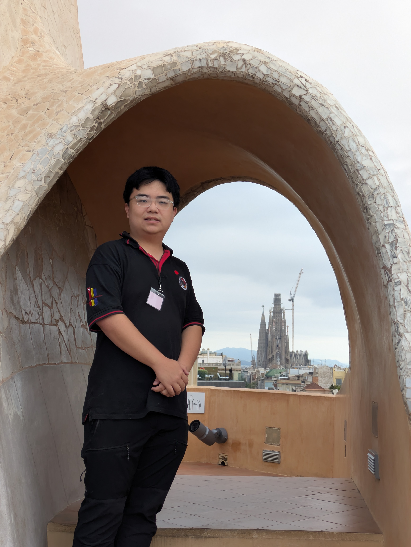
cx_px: 206
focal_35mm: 51
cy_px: 274
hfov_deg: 28.6
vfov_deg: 37.5
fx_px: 807
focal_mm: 5.43
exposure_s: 1/151
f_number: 1.89
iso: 70
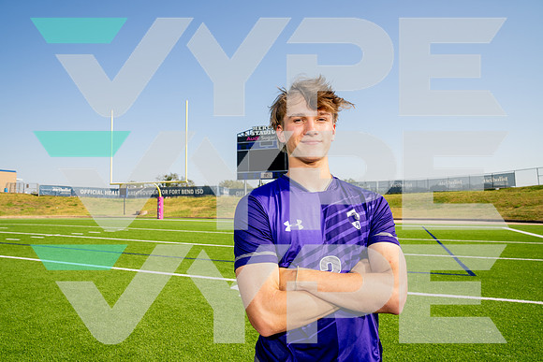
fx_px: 377
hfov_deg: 71.5
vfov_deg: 51.3
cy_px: 181
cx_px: 272
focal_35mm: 25
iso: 50
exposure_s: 1/125
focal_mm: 25
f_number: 7.1
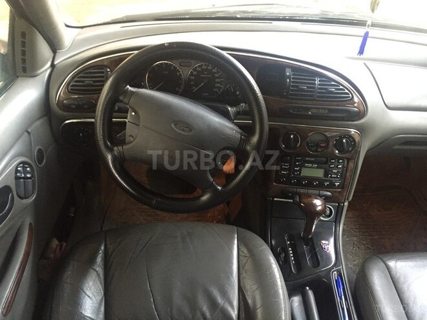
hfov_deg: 61.7
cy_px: 160
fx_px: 358
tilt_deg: -37.1
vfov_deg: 48.2
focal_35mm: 29
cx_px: 214
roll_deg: -2.1
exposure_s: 1/20
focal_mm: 4.15
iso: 250
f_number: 2.2
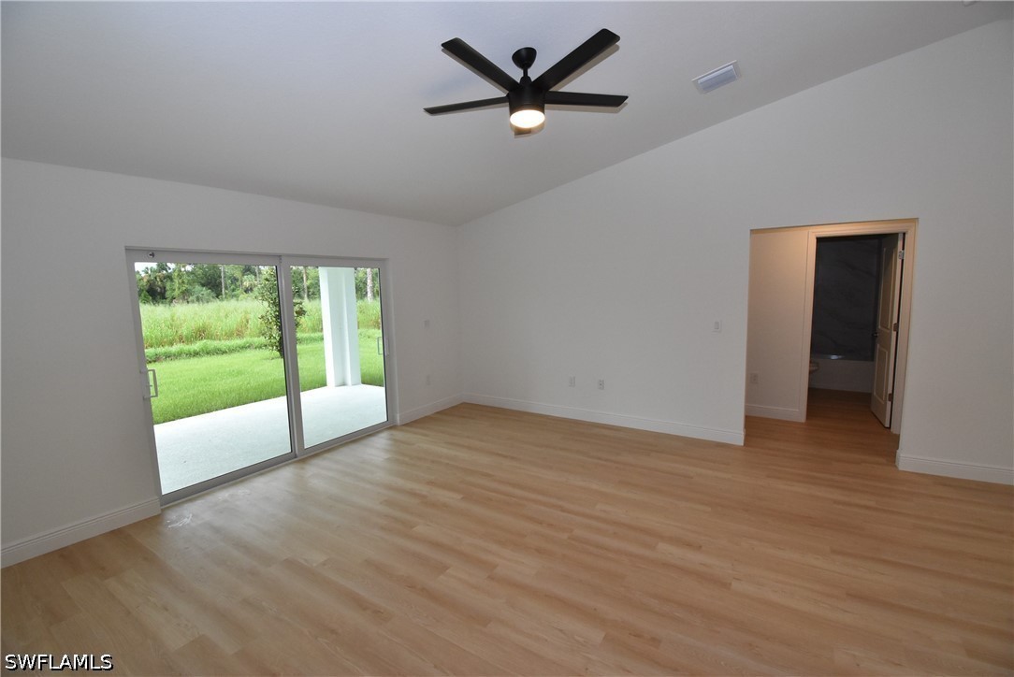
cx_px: 507
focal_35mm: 15
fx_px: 423
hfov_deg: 100.4
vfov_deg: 77.4
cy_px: 338
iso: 1600
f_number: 8
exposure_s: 1/200
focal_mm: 10
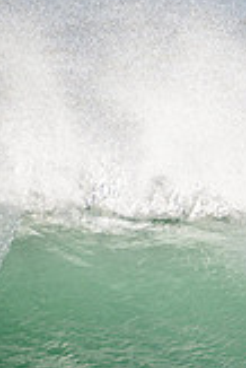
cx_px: 709
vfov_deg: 1.0
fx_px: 21958
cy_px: 111
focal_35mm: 2147
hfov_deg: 0.6
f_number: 5.6
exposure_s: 1/1250
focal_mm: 500
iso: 125
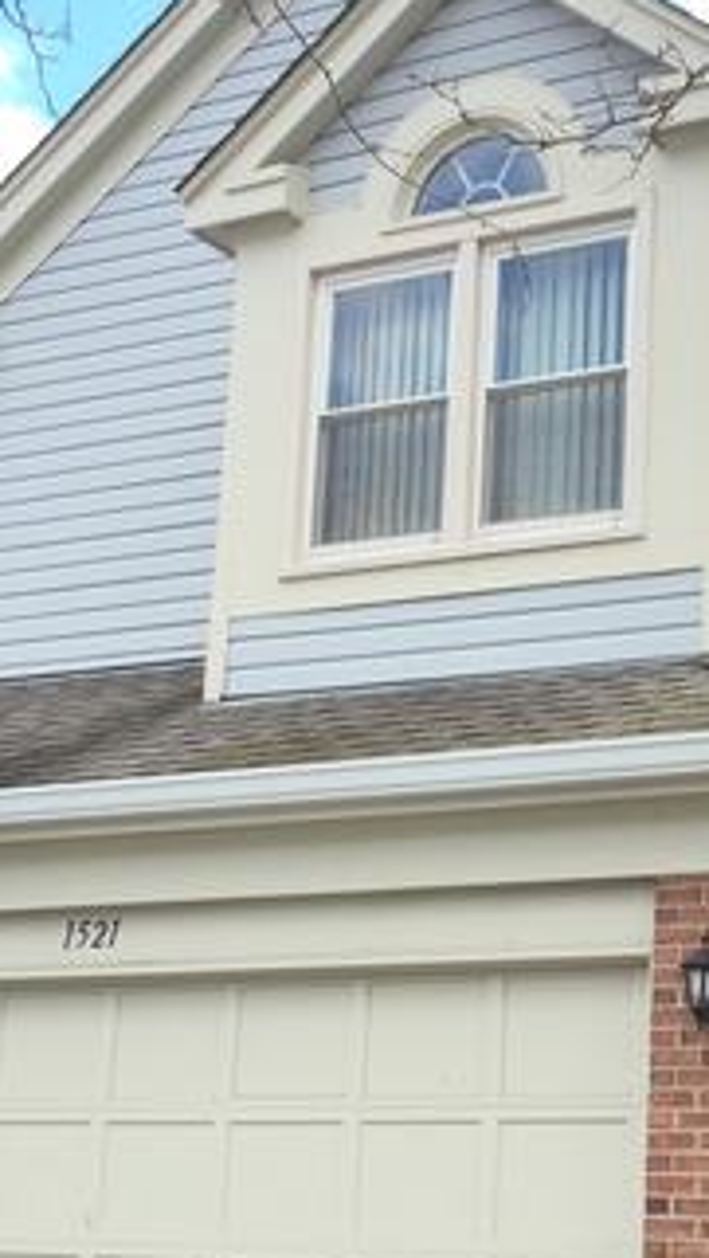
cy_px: 780
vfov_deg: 33.2
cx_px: 685
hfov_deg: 18.7
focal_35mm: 63
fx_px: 2102
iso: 32
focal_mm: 4.15
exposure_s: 1/377
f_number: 2.2
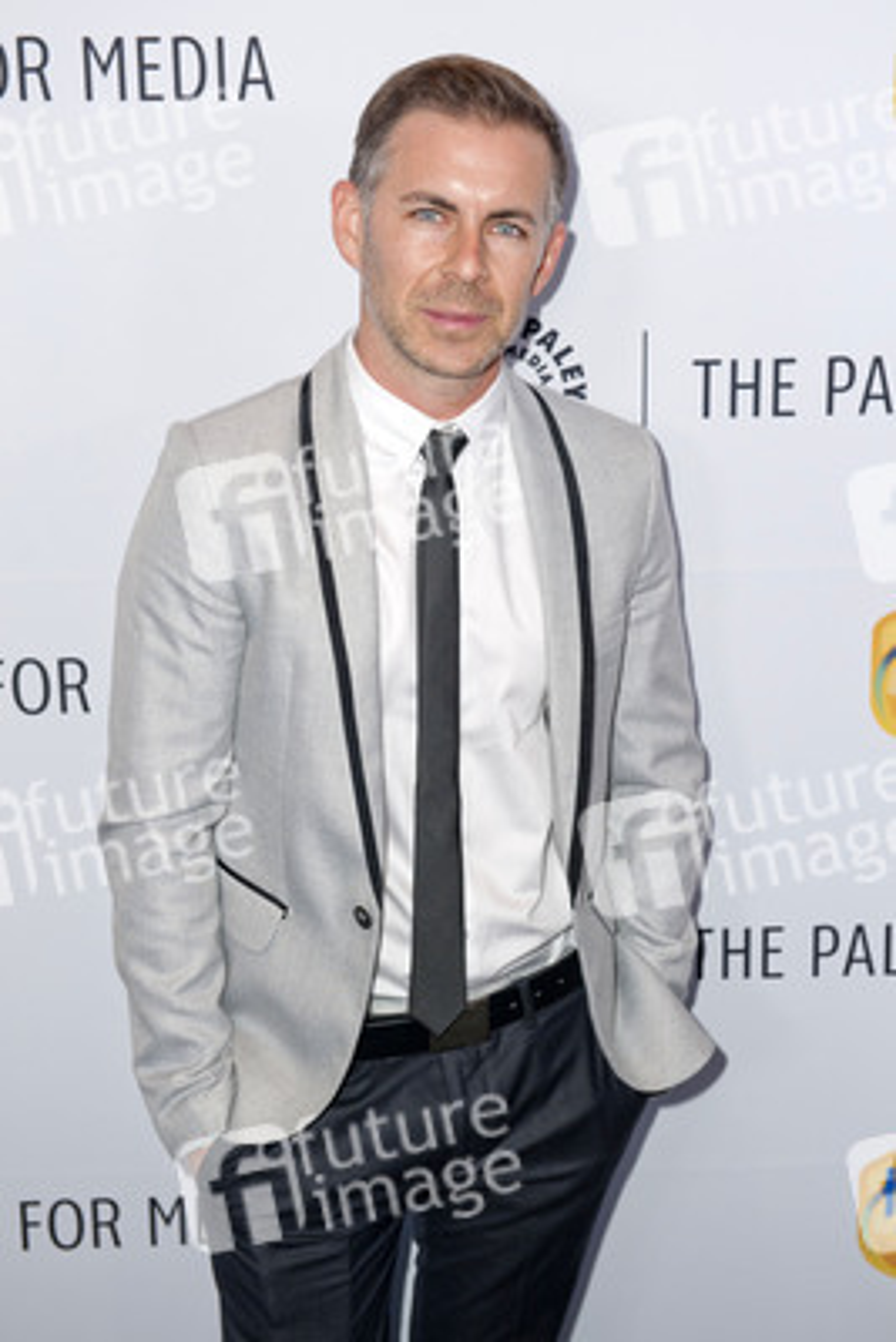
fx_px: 2163
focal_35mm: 58
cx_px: 448
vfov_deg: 34.5
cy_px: 671
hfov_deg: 23.4
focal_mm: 58
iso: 500
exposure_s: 1/400
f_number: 4.5
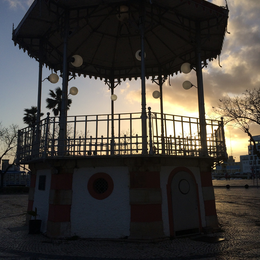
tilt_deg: +7.6
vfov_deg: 47.2
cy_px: 122
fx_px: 297
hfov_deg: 47.2
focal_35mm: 35
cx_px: 130
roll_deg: +2.8
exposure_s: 1/1866
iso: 32
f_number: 2.2
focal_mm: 4.15
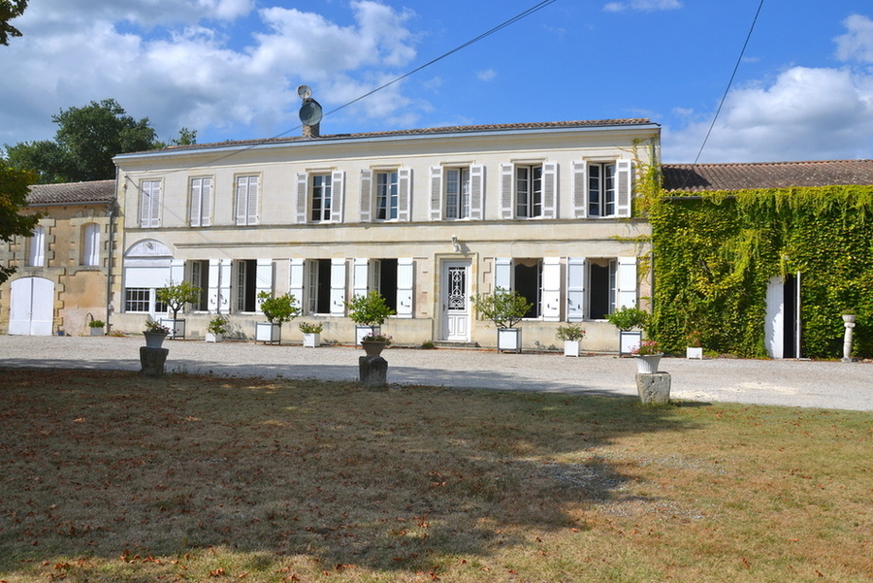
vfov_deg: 48.0
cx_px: 436
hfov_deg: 67.4
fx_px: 655
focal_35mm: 27
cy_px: 292
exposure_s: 1/320
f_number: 9
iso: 100
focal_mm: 18
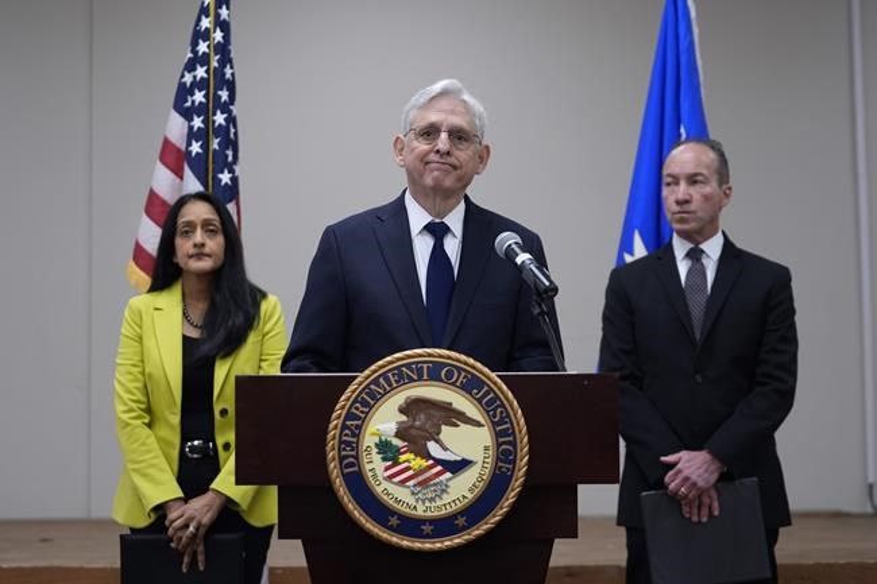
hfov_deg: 28.9
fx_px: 1705
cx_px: 438
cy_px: 292
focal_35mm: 70
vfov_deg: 19.4
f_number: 2.8
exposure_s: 1/125
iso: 1000
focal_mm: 70
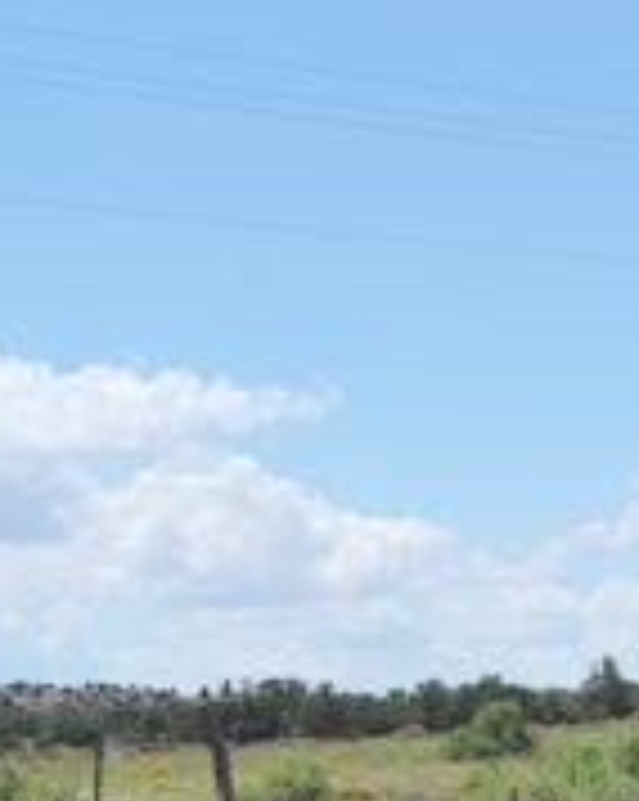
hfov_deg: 12.7
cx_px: 1017
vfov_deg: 16.7
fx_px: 2700
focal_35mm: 114
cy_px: 644
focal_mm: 24
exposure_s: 1/320
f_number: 9
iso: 100
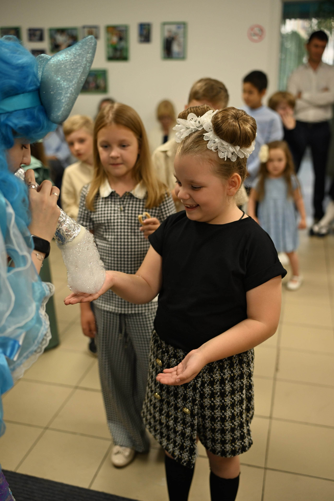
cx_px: 167
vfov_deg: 54.4
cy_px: 250
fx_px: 487
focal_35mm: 35
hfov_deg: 37.9
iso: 800
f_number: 2.2
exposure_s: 1/392
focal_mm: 35
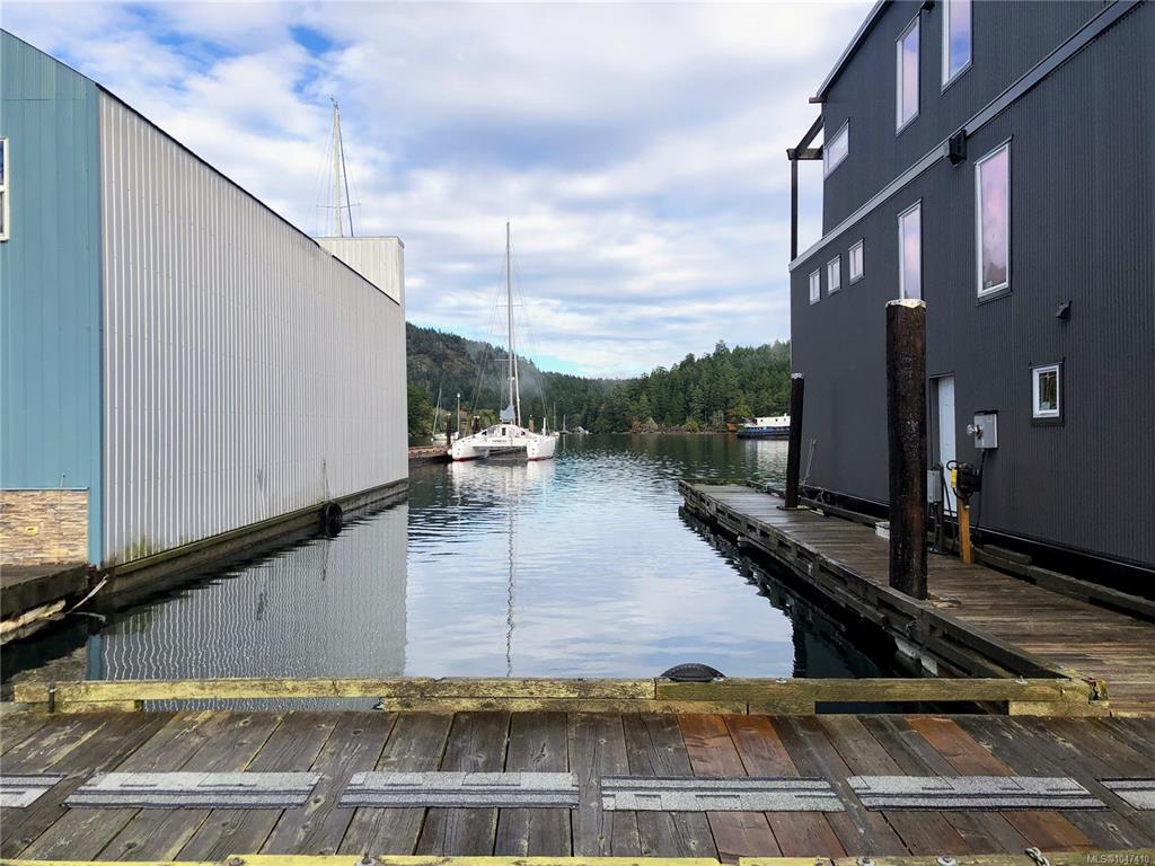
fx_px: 934
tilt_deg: -0.5
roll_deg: +1.0
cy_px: 433
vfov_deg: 49.7
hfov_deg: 63.4
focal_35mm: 28
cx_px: 578
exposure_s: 1/1453
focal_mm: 3.99
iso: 20
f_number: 1.8
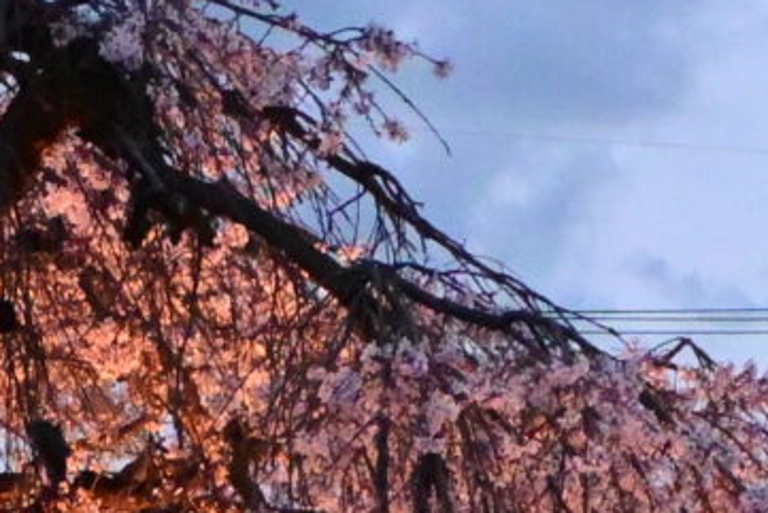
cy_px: 1625
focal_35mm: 260
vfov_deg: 5.0
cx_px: 779
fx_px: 5555
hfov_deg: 7.9
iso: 7200
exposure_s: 1/30
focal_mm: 24.5
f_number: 4.2
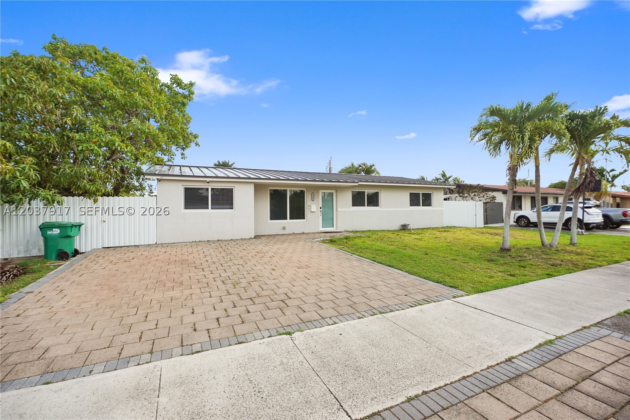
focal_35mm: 16
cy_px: 210
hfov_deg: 96.7
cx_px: 315
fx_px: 280
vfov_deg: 73.7
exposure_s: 1/500
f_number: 5
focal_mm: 16
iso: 100
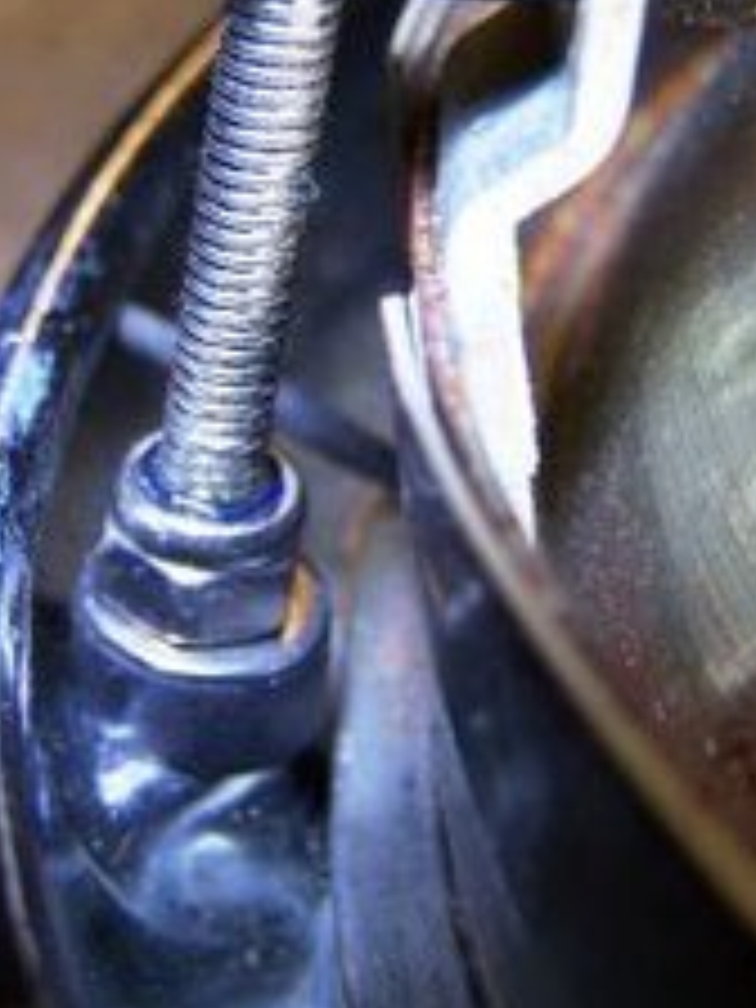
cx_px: 333
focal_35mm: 68
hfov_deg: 21.6
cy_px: 342
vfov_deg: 28.4
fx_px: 1980
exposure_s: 1/60
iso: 80
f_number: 2.8
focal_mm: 6.3
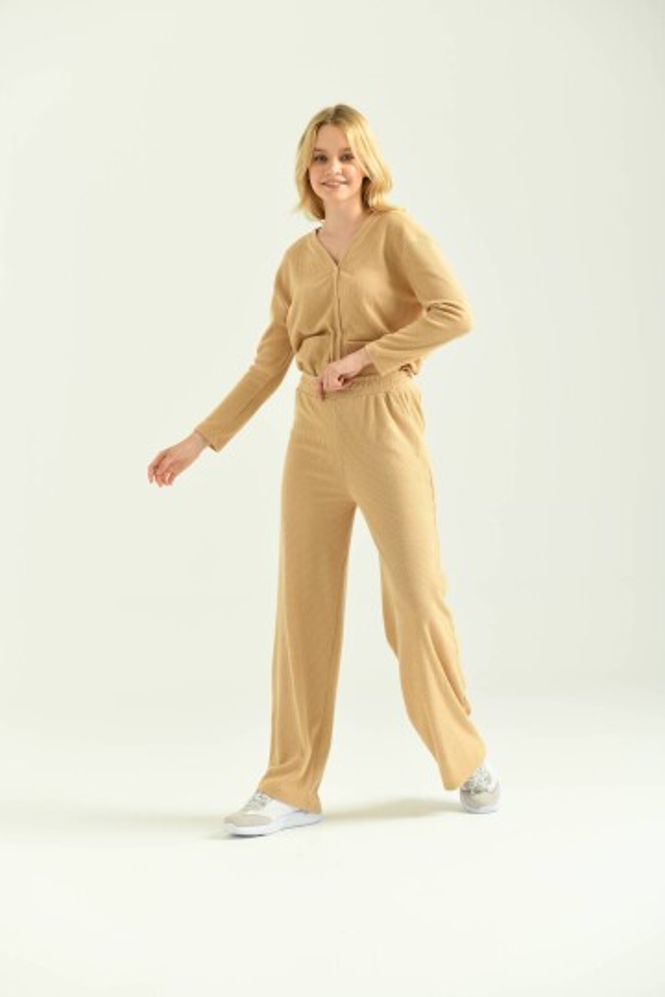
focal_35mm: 80
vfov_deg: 25.4
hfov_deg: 17.1
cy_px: 498
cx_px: 332
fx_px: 2216
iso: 125
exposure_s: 1/160
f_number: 5.6
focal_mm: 80
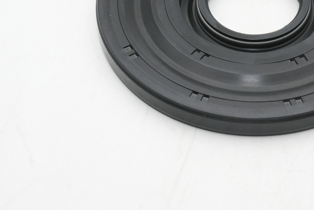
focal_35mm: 124
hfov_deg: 16.4
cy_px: 16
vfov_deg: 11.0
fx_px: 1081
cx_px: 239
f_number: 11
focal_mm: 43
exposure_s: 1/160
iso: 2000
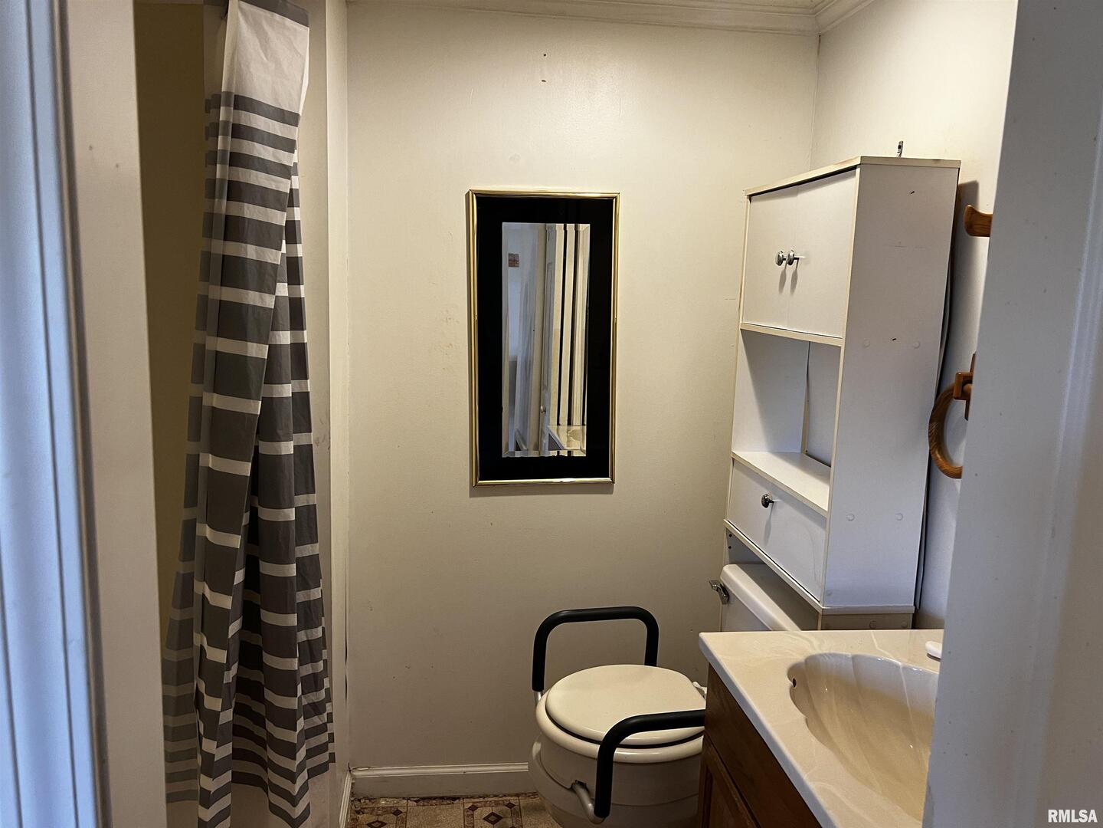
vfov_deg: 53.1
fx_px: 828
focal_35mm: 26
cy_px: 414
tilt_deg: -10.3
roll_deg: -0.4
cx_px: 552
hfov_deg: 67.3
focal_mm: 5.7
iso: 100
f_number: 1.5
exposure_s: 1/60
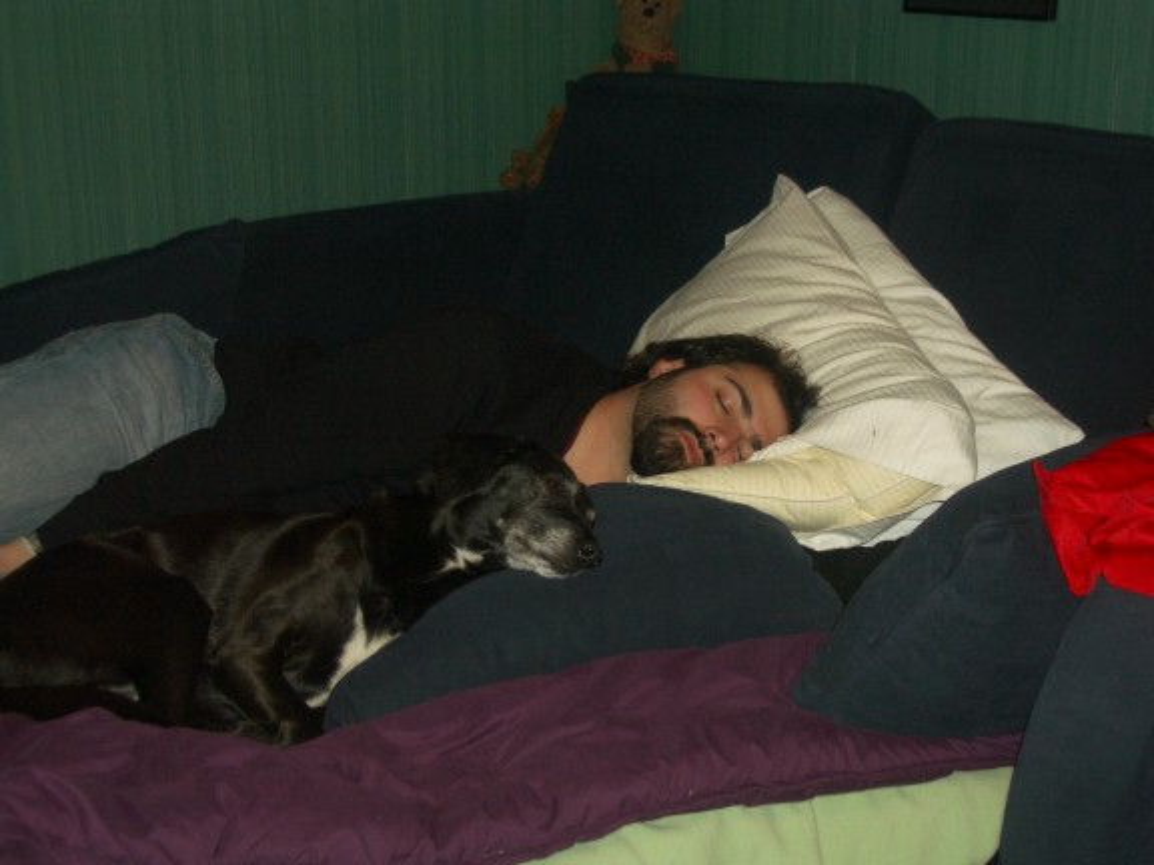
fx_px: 1634
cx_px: 577
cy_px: 432
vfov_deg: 29.7
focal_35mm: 49
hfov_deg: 38.9
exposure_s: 1/60
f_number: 3.1
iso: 100
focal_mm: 8.2
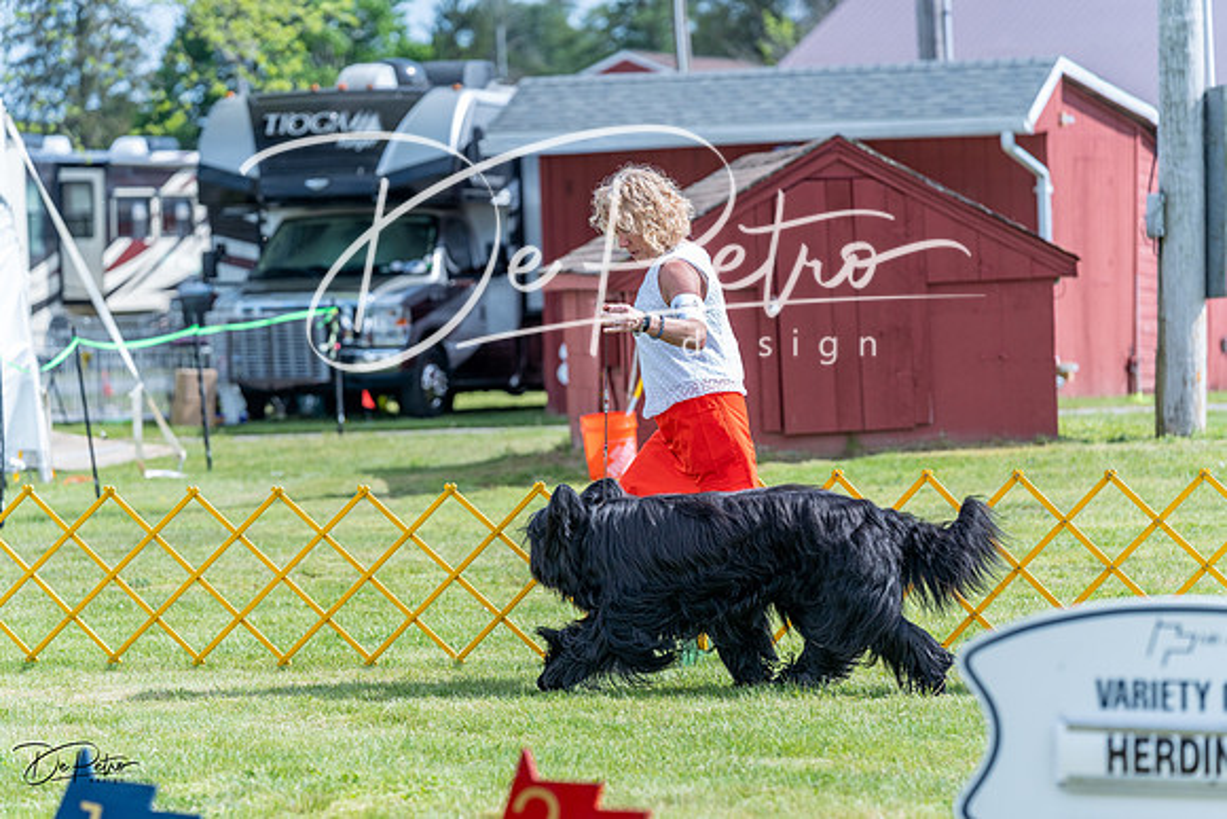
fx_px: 5420
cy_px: 410
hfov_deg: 12.9
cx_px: 614
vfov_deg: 8.6
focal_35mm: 159
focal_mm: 159
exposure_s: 1/1600
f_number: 4.5
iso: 400
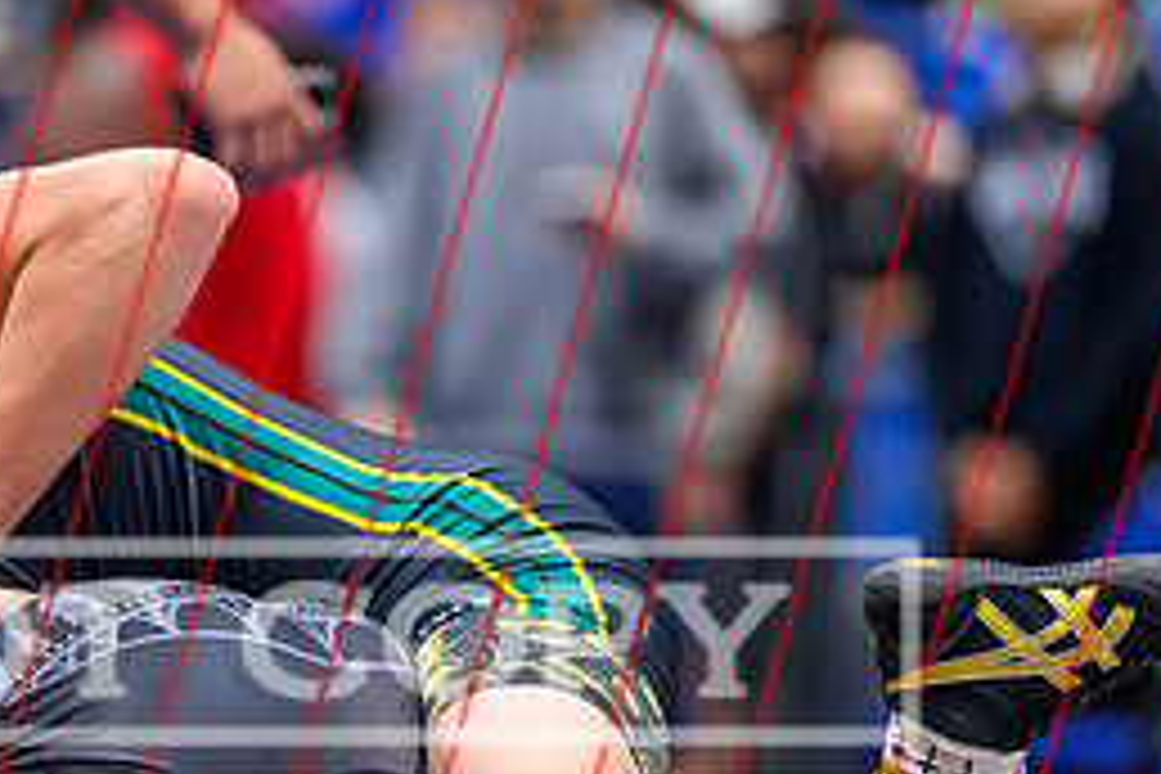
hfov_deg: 4.8
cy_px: 673
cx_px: 81
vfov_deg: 3.2
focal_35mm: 428
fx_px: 13802
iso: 4000
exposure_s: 1/800
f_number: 2.8
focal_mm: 190
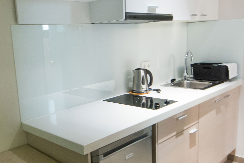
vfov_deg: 35.0
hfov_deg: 50.3
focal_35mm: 38
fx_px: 258
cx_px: 94
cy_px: 91
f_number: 8
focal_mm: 15
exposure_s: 1/13
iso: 2500
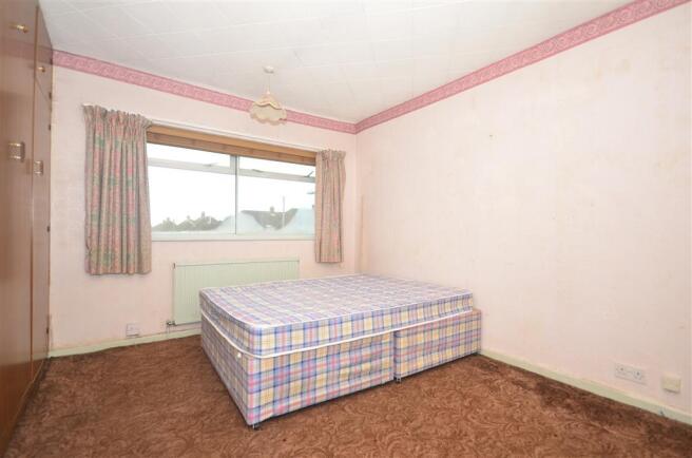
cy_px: 229
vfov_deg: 67.1
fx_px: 345
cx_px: 346
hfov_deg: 90.1
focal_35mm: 18
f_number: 5
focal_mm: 12
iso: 200
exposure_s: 1/80
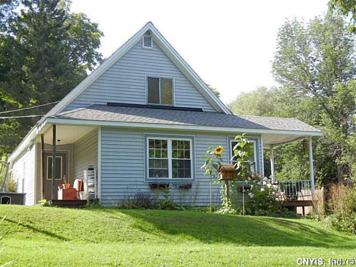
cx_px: 178
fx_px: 535
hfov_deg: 36.8
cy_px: 134
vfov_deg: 28.0
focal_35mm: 52
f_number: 3.9
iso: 230
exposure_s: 1/290
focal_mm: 9.3
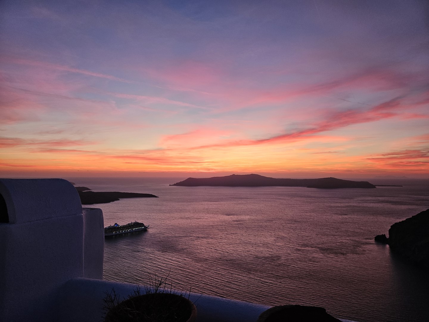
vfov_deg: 58.9
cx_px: 214
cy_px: 161
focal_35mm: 23
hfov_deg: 73.9
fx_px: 285
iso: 125
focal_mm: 5.4
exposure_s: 1/180
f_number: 1.8
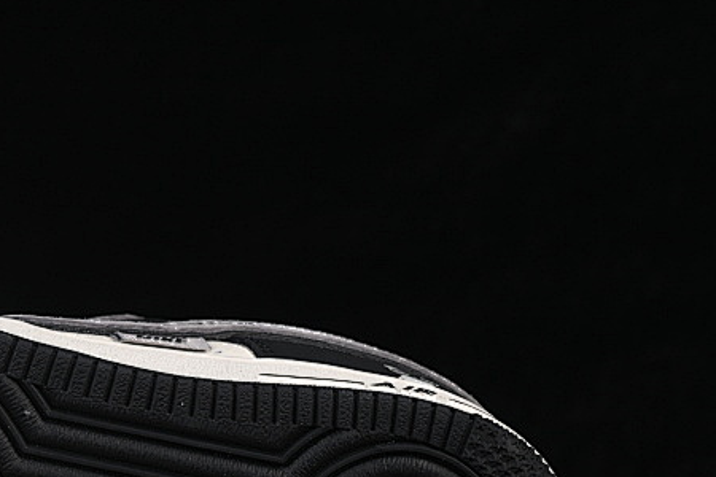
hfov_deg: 11.3
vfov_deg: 7.6
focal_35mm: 180
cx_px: -25
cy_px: 358
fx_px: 3580
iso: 160
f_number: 8
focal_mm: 50
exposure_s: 1/80
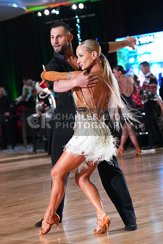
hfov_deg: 11.0
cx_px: 82
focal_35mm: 125
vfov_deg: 16.4
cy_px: 122
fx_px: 848
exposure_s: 1/400
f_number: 5
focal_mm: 125
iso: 8000
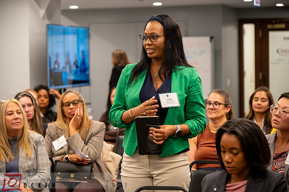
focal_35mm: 98
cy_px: 96
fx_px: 786
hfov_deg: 20.8
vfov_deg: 13.9
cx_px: 144
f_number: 4
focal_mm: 98
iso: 1600
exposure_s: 1/100
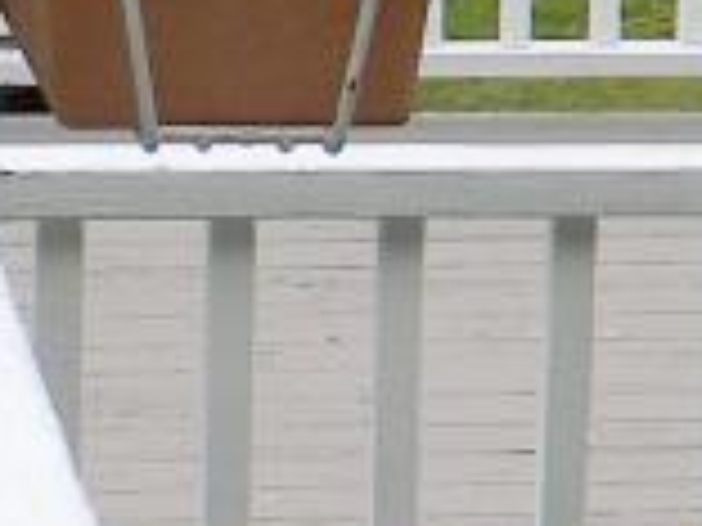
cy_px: -61
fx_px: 6246
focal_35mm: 308
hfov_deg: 6.3
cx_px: 1400
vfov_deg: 4.8
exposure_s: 1/524
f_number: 3.9
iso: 80
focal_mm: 8.6
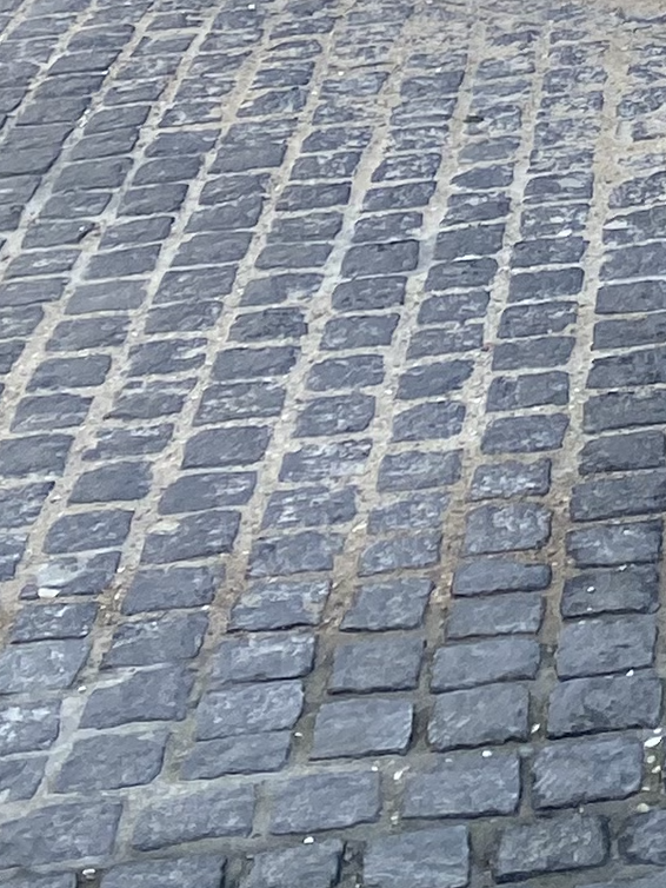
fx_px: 3564
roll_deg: -0.7
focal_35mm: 139
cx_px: 1523
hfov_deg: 9.6
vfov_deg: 12.7
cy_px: -803
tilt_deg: -1.3
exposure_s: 1/307
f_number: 1.8
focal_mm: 4.25
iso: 32
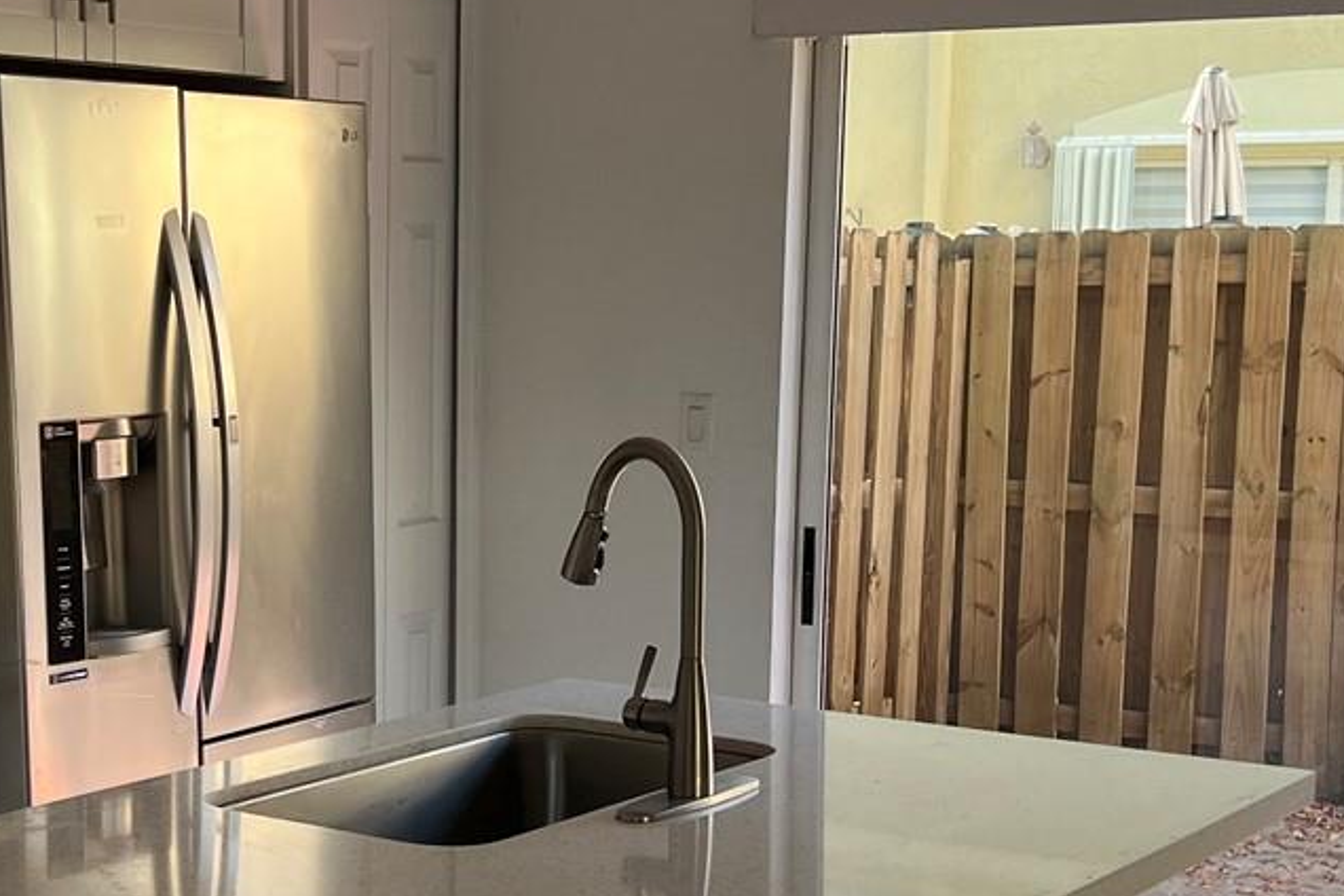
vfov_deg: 19.9
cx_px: 425
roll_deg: -0.8
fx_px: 2538
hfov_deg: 29.4
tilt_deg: -8.5
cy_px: 626
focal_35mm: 68
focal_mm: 5.7
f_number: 1.5
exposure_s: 1/210
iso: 40
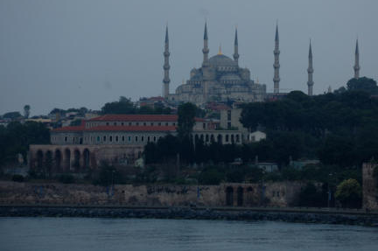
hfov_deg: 9.4
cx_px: 234
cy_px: 81
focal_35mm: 219
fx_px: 2294
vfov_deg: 6.3
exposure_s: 1/250
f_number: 8
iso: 200
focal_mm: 105
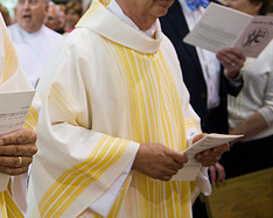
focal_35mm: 79
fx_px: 638
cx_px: -30
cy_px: 47
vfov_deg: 19.2
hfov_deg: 22.7
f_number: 2.8
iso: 2000
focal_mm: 34
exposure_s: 1/320
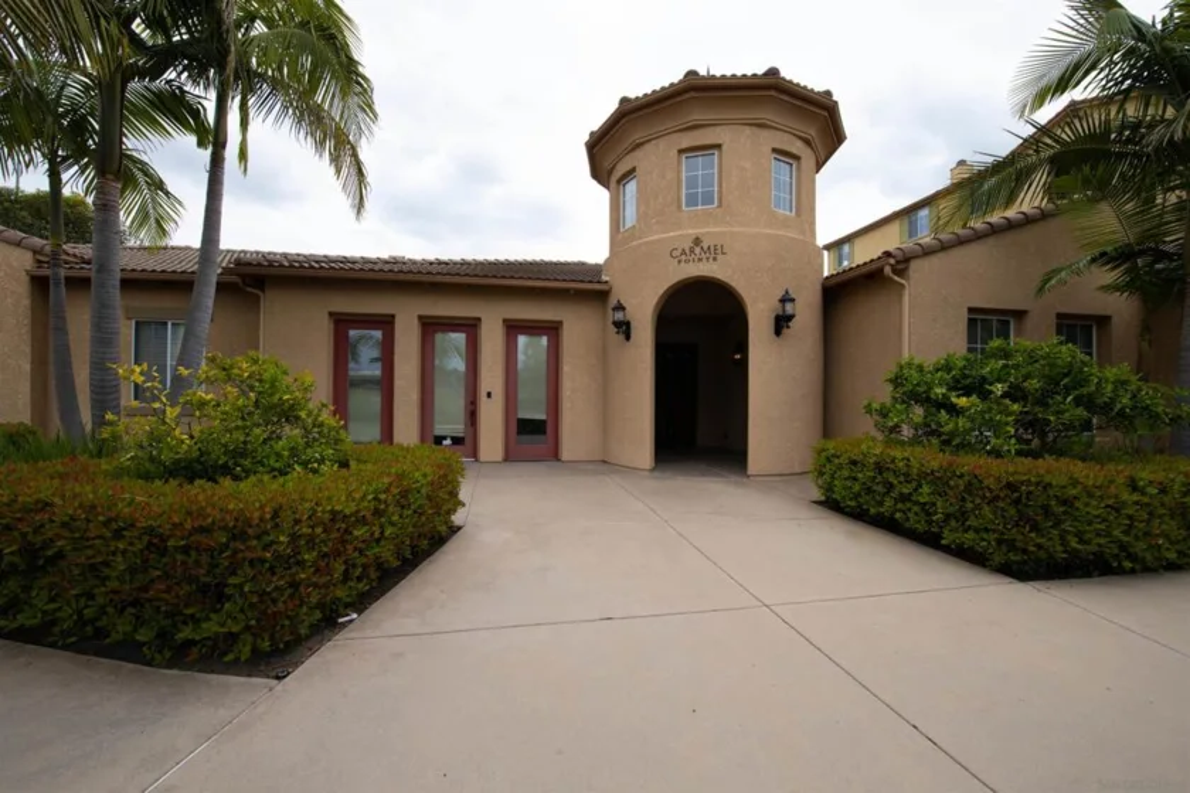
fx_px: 463
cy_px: 396
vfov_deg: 81.2
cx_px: 595
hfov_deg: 104.3
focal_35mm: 14
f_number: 10
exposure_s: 1/250
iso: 320
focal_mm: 14
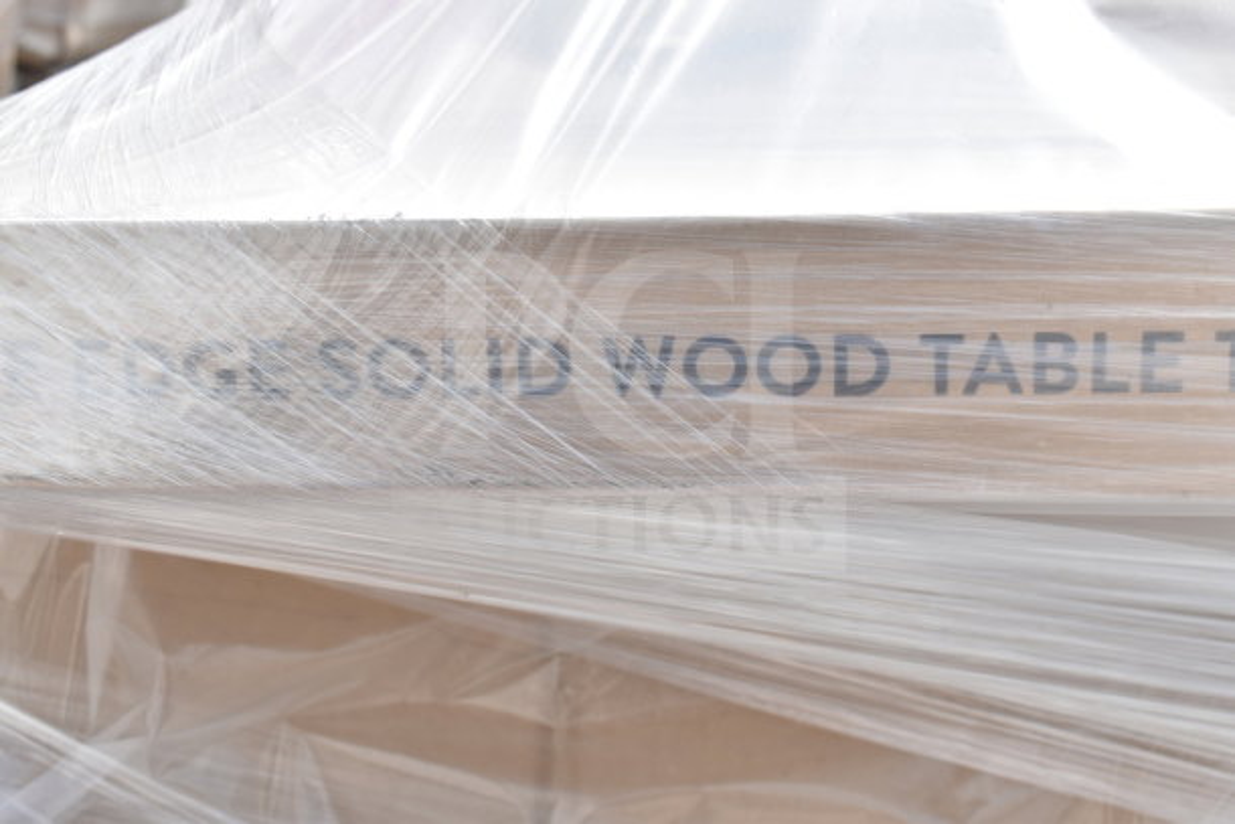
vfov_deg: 25.1
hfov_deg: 36.9
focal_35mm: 54
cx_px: 618
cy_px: 412
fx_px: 1853
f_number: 9
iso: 200
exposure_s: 1/320
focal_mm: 36
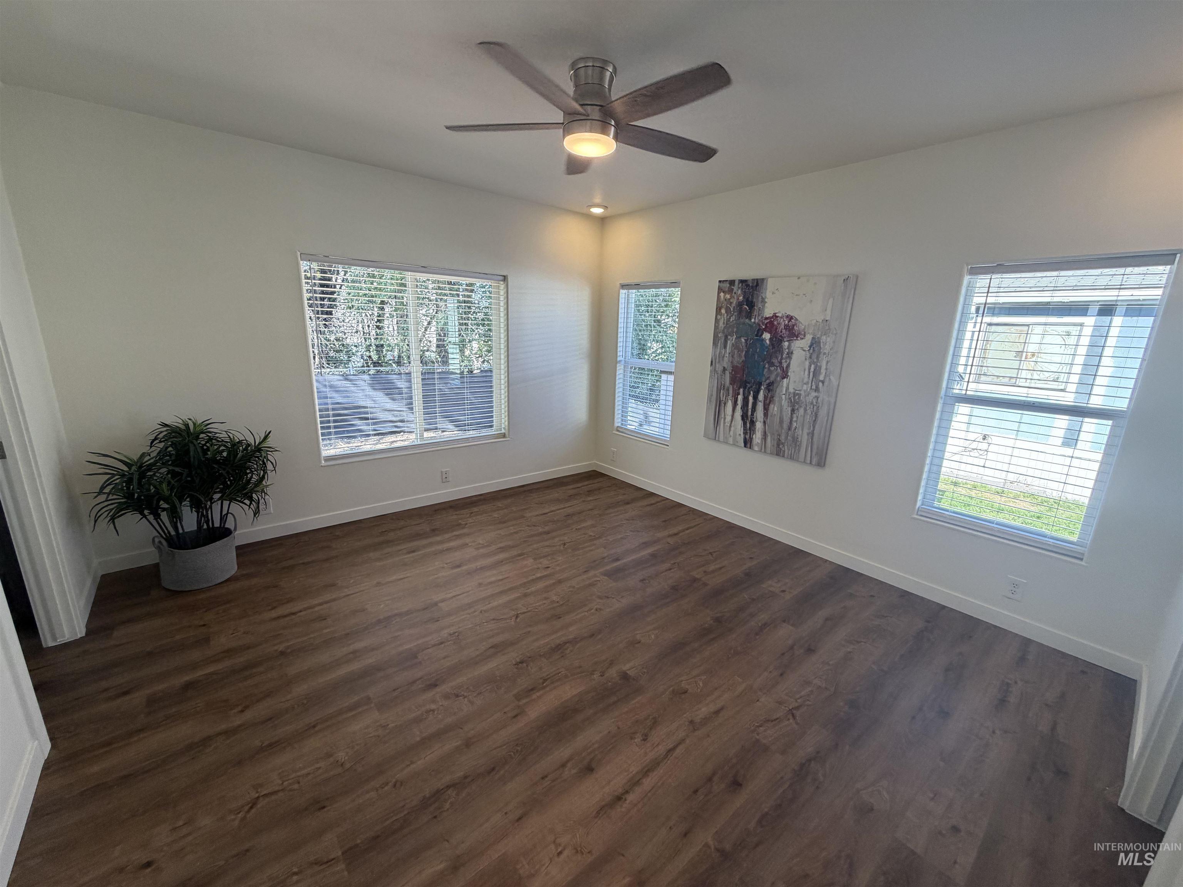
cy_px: 444
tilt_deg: -13.9
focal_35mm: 14
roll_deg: -1.8
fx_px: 478
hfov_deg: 102.1
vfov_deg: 85.7
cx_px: 592
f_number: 2.2
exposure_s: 1/120
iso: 125
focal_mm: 2.22
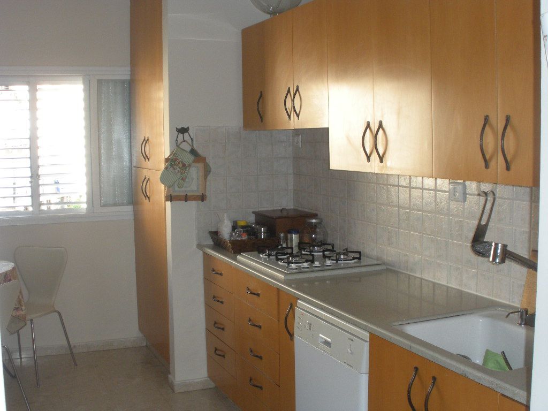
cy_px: 206
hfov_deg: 42.9
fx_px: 697
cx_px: 274
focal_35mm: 44
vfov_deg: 32.9
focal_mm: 7.7
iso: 203
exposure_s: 1/43.1
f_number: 4
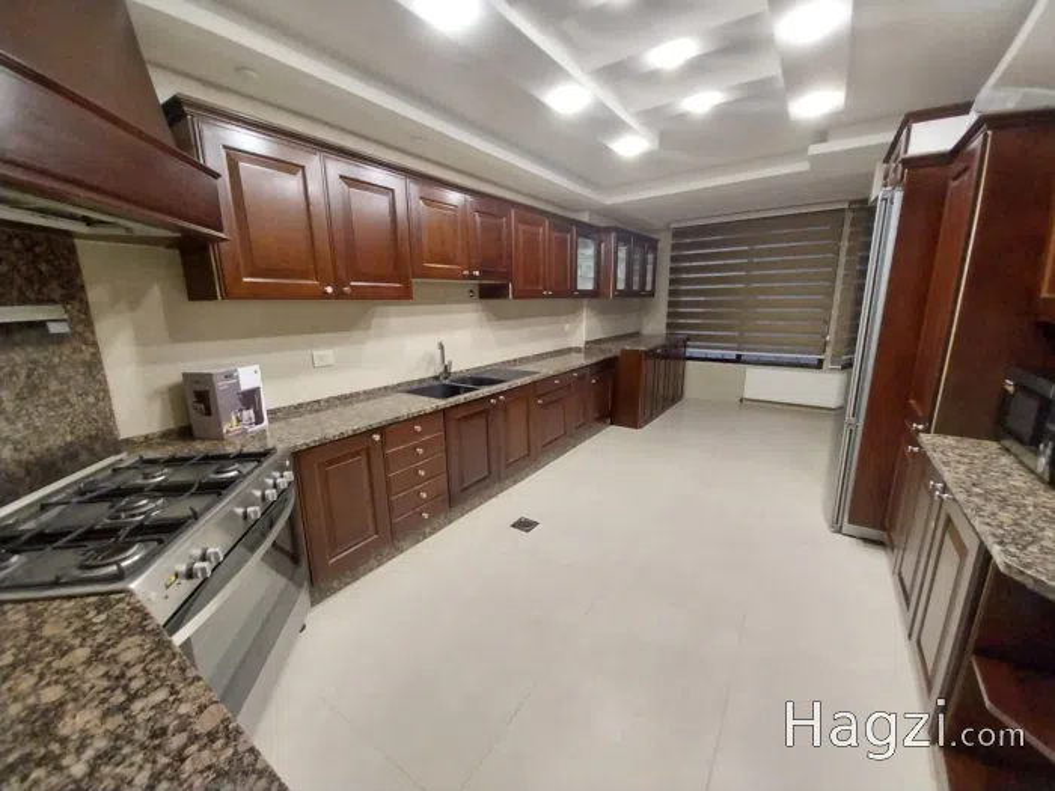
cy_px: 396
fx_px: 396
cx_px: 528
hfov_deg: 106.2
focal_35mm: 13
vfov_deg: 89.9
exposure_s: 1/33
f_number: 2.2
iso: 200
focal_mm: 1.3
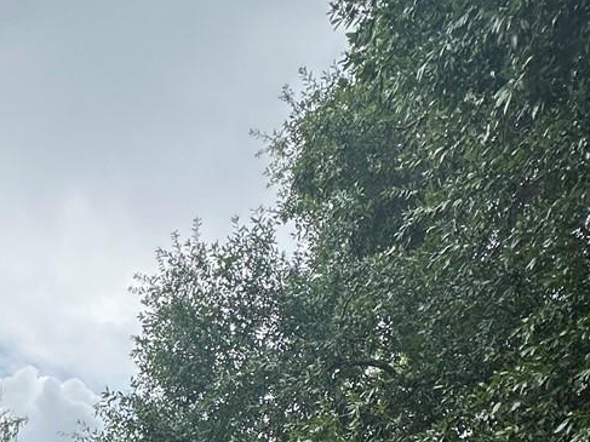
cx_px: 84
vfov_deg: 23.2
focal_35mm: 46
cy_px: 712
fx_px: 784
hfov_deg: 39.0
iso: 50
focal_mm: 2.22
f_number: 2.2
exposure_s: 1/818
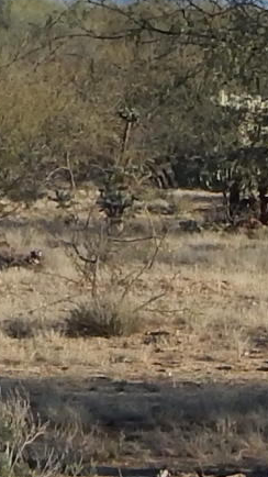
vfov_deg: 5.8
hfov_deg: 3.3
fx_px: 4664
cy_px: -125
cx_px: 226
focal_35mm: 369
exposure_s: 1/1000
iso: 125
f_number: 3.7
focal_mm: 8.6
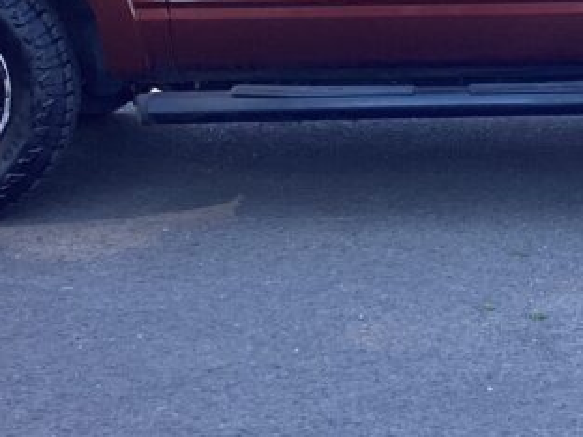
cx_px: 553
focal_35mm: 102
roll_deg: -0.9
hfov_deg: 18.9
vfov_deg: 14.3
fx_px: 1717
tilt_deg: -6.8
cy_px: -9
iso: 25
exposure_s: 1/120
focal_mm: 3.3
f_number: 2.4
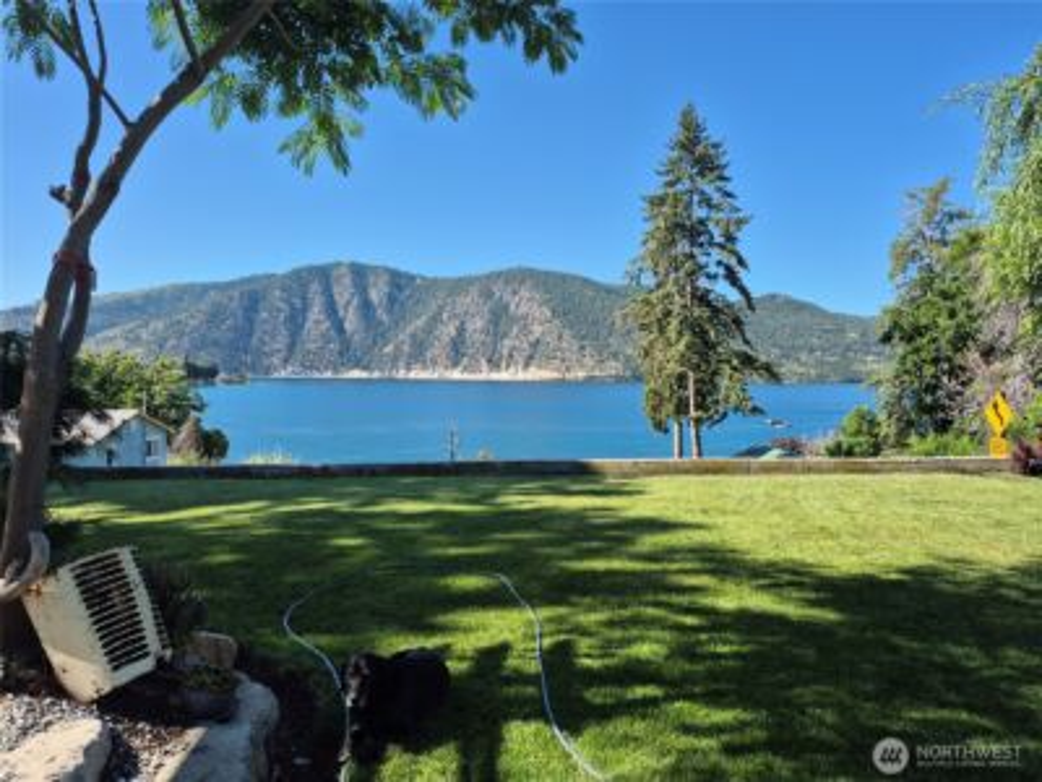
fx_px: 692
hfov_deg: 73.9
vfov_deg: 58.9
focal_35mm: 23
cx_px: 521
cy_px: 391
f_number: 1.8
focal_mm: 5.4
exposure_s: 1/1104
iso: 25
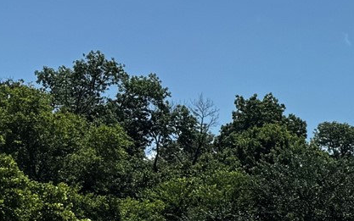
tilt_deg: +3.2
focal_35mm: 117
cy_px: 295
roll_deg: +0.6
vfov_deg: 10.9
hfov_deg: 14.5
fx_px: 1129
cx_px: 722
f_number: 1.78
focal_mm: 6.76
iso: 80
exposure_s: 1/6410
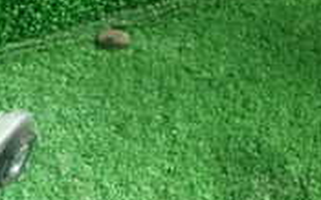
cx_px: -105
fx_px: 1145
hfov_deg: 15.2
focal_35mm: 131
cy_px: 345
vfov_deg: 9.5
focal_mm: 6.37
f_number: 2.5
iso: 250
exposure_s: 1/40
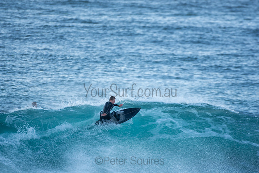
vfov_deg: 1.8
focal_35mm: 750
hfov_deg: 2.7
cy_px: 86
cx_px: 130
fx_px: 5397
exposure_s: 1/250
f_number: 5.6
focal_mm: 500
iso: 200
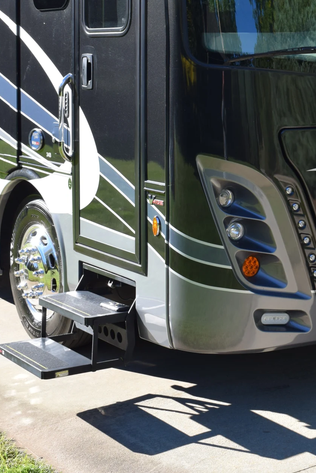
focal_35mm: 73
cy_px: 95
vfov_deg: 27.2
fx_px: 961
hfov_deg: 18.3
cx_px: 303
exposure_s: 1/250
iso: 280
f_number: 8
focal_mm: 24
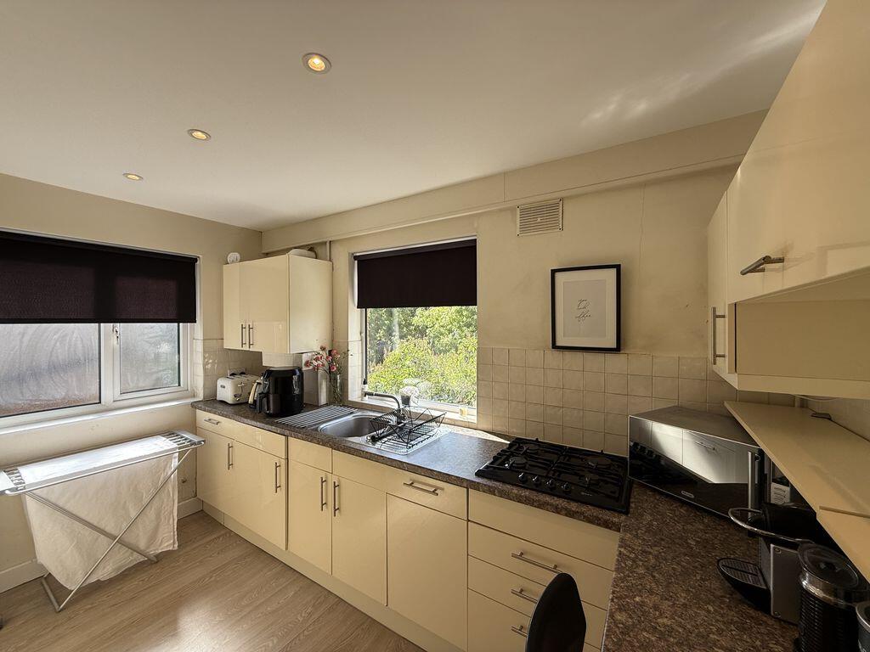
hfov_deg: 102.1
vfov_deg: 85.7
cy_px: 326
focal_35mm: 14
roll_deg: -0.3
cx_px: 435
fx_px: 352
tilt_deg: -0.3
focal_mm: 2.22
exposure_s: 1/226
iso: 50
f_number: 2.2
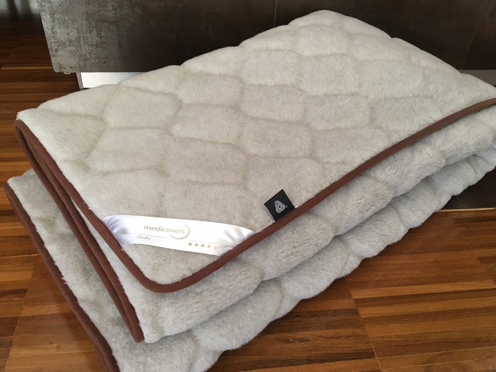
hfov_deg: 60.0
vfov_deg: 46.8
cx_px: 248
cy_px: 190
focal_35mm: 30
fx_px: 430
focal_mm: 4.15
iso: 100
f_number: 2.2
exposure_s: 1/33
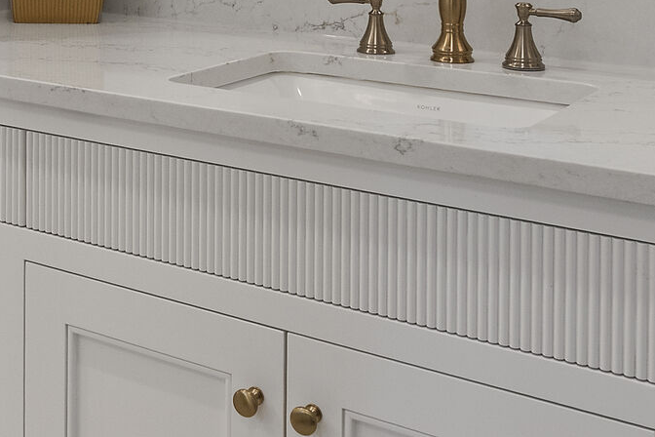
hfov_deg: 29.7
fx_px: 1164
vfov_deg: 19.6
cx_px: 30
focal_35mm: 64
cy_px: -123
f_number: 10
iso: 320
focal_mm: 14
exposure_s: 1/40
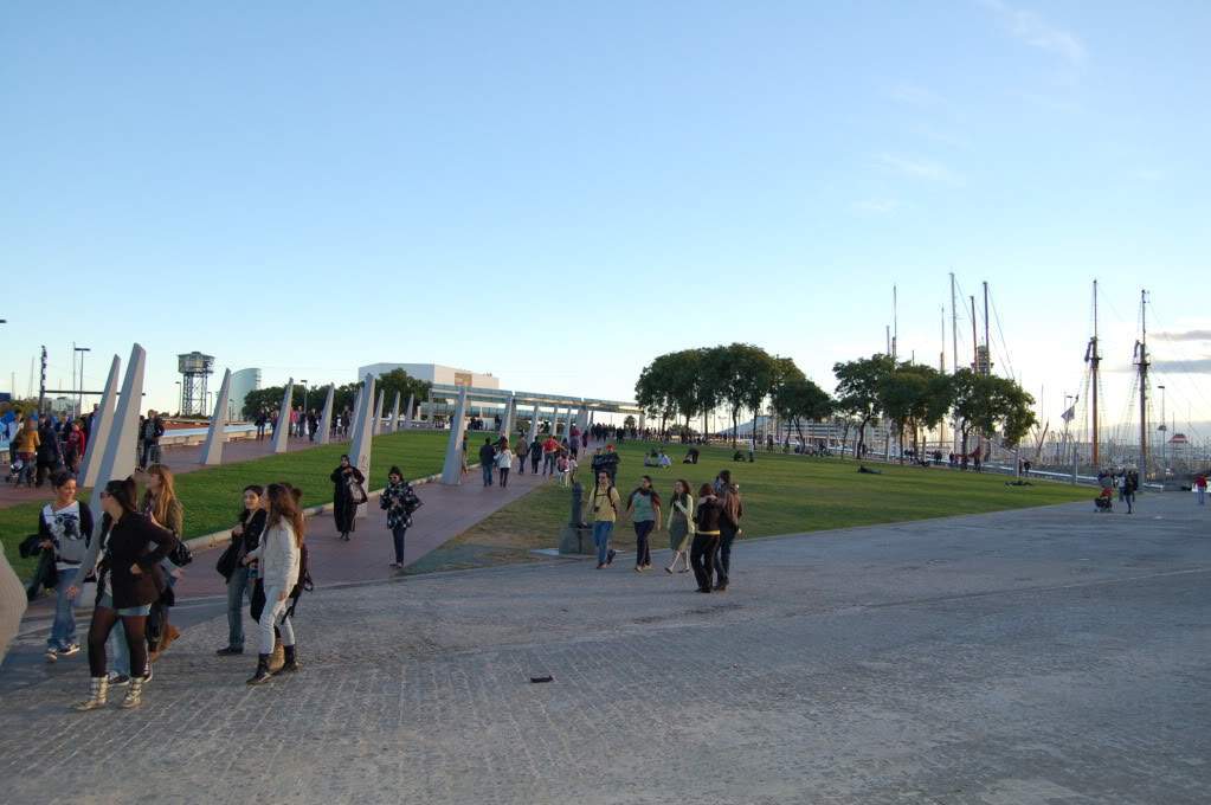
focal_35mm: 30
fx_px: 1008
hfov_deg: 62.0
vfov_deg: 43.5
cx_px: 606
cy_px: 402
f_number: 5
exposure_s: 1/500
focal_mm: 20
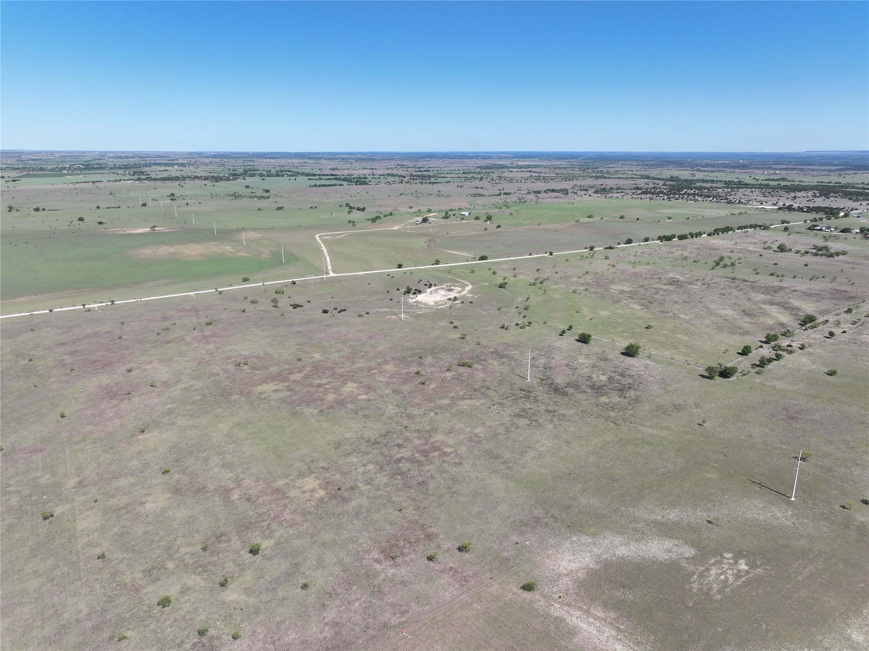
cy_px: 326
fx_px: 602
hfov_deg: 71.6
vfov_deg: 56.8
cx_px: 434
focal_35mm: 24
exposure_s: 1/2000
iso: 100
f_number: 3.2
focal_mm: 12.29
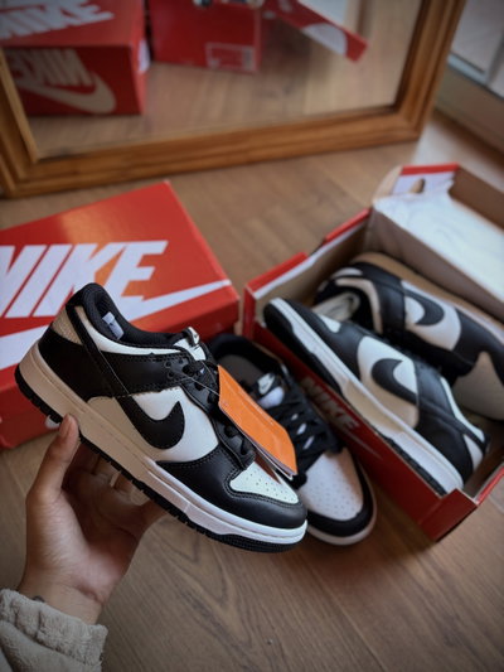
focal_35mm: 26
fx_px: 505
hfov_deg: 53.1
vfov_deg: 67.3
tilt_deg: -56.6
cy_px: 336
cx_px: 252
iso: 125
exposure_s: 1/50
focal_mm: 5.96
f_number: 1.6
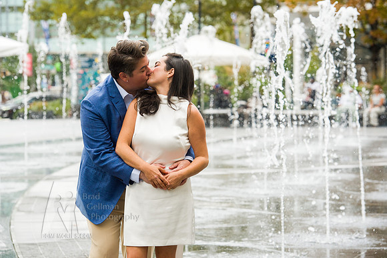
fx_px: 1398
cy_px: 129
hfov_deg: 15.8
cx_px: 194
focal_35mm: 130
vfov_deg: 10.6
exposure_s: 1/500
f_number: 5
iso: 800
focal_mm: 130
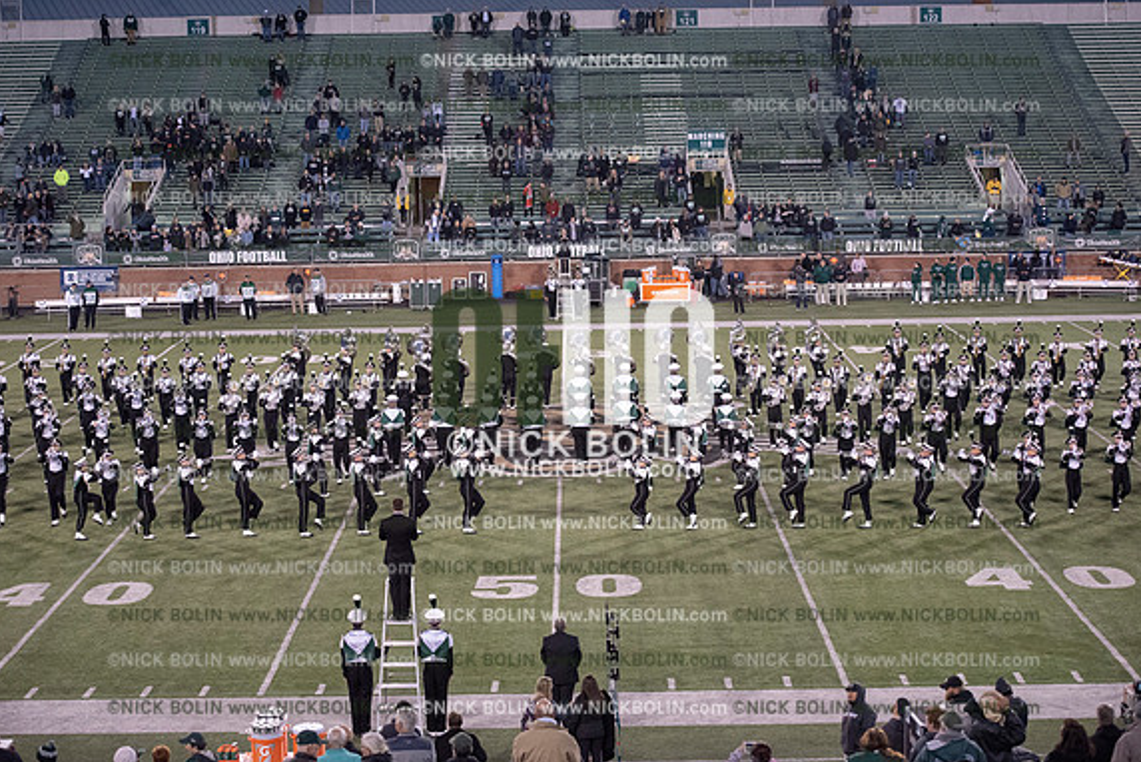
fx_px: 2251
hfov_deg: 28.4
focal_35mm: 71
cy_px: 384
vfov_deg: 19.2
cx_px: 572
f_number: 3.2
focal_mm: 70
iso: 5000
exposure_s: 1/1250
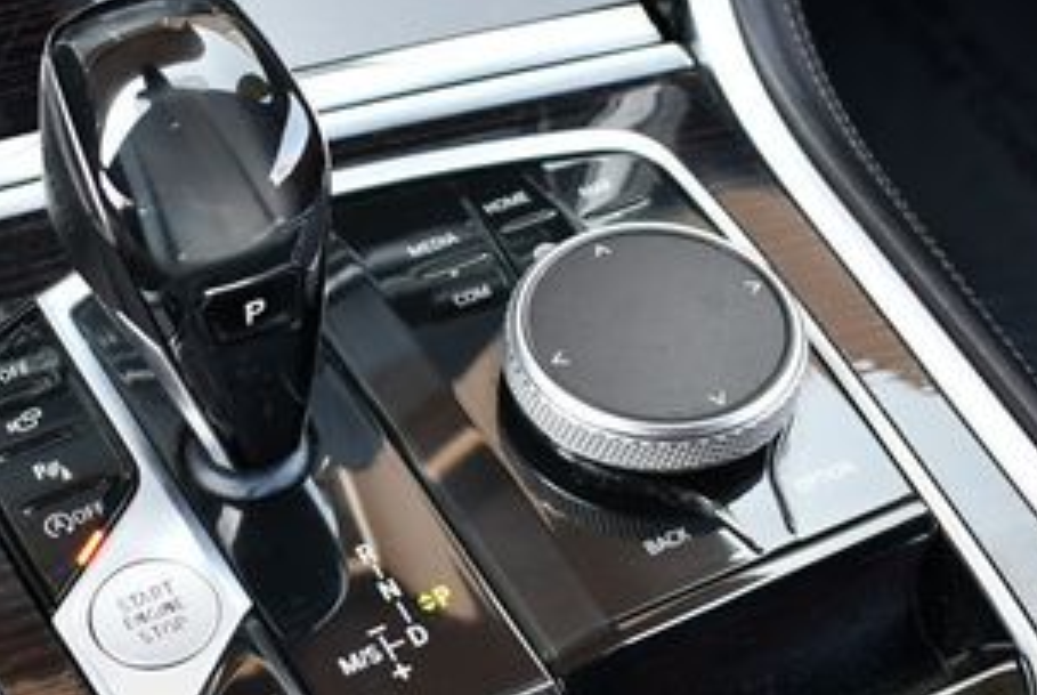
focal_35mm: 76
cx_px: 428
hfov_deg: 26.6
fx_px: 2192
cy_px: 394
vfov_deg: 18.0
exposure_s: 1/200
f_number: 3.5
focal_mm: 18
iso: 800
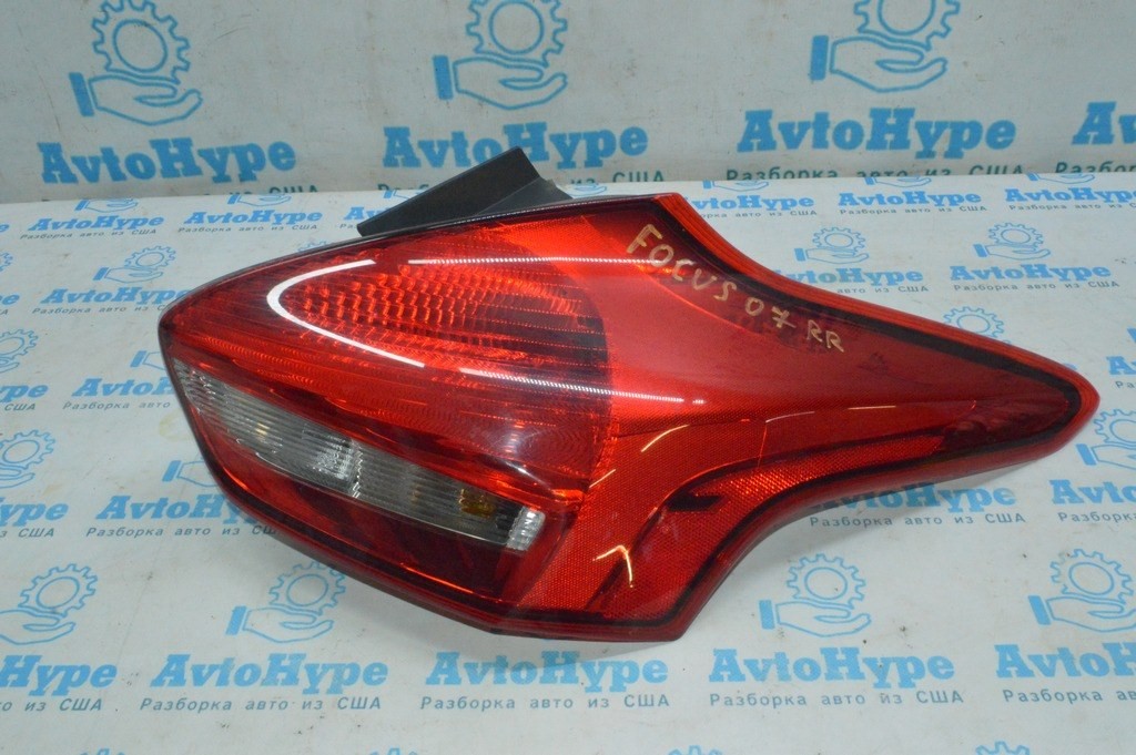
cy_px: 378
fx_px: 1040
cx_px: 568
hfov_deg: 57.3
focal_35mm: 33
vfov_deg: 39.9
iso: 5000
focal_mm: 22
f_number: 25
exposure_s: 1/50
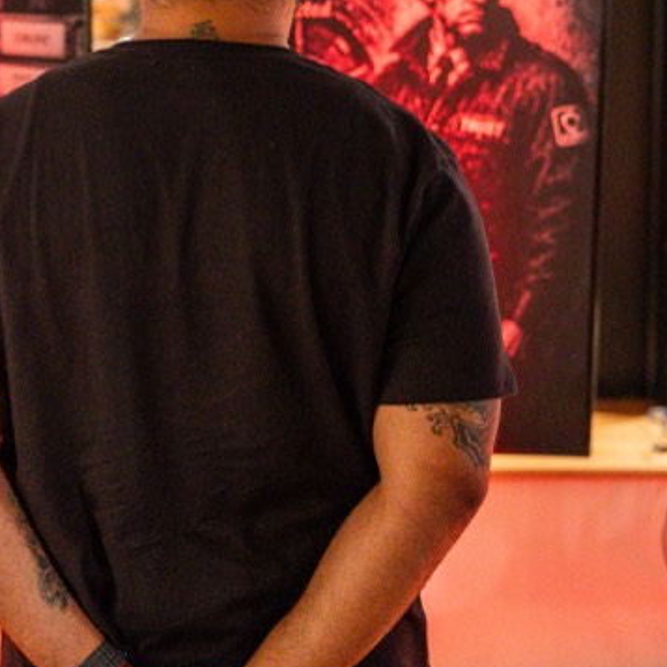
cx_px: 168
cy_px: 195
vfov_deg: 22.9
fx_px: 1635
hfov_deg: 22.8
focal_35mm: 75
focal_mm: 35
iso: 12800
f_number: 2
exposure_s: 1/320
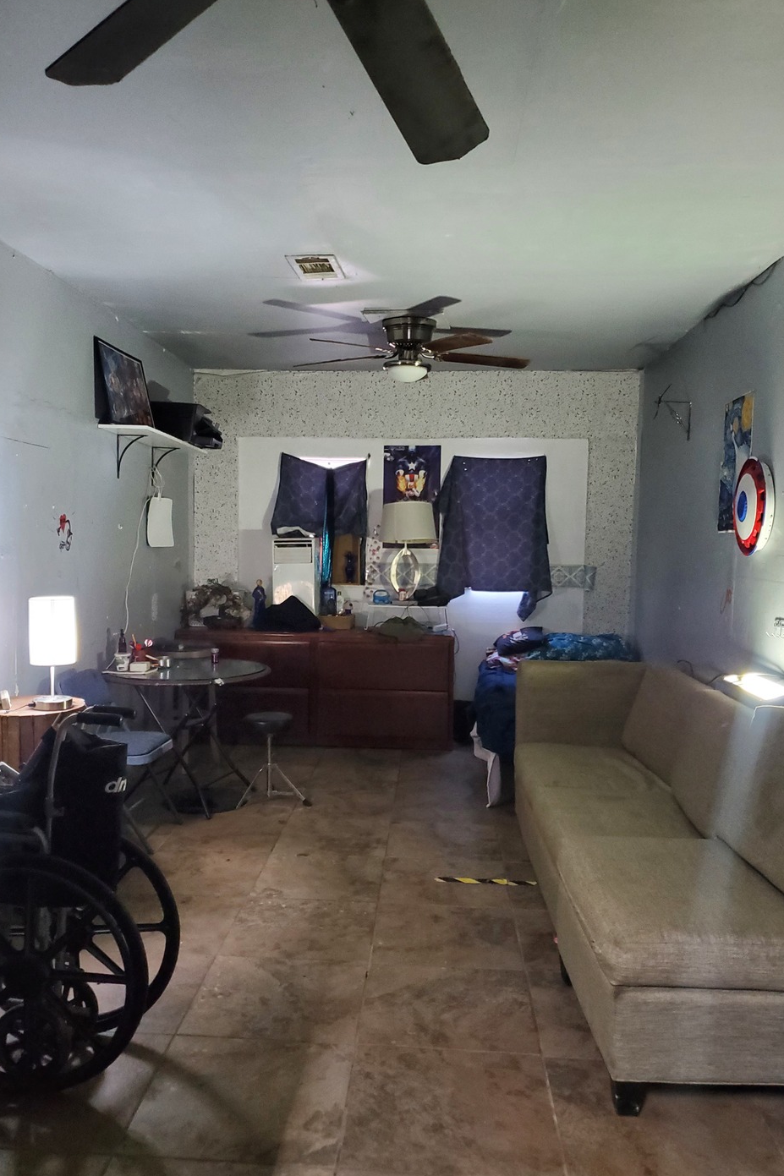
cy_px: 599
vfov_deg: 65.5
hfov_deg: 46.4
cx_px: 365
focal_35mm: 28
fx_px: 915
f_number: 1.5
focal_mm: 4.3
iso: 800
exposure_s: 1/40
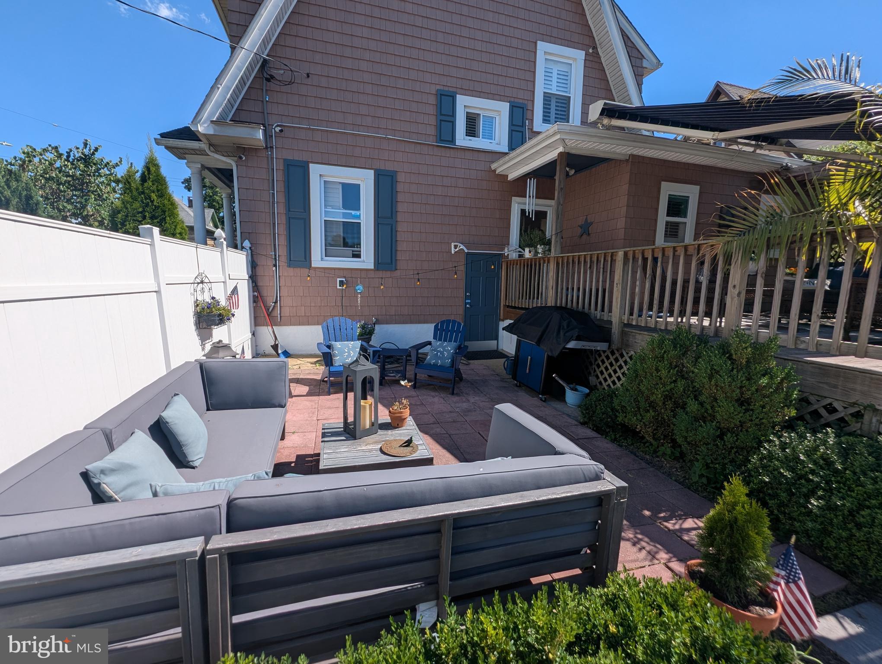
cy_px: 332
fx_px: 332
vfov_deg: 90.1
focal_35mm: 13
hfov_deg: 106.1
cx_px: 441
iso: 49
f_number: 2.2
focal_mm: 1.95
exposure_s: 1/1751
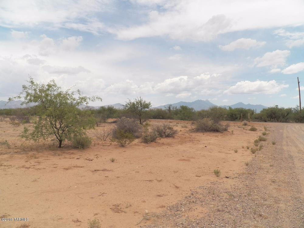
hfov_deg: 63.4
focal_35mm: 28
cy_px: 114
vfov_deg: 49.7
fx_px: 246
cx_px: 152
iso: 125
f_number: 4.5
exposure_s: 1/2000
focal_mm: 4.9
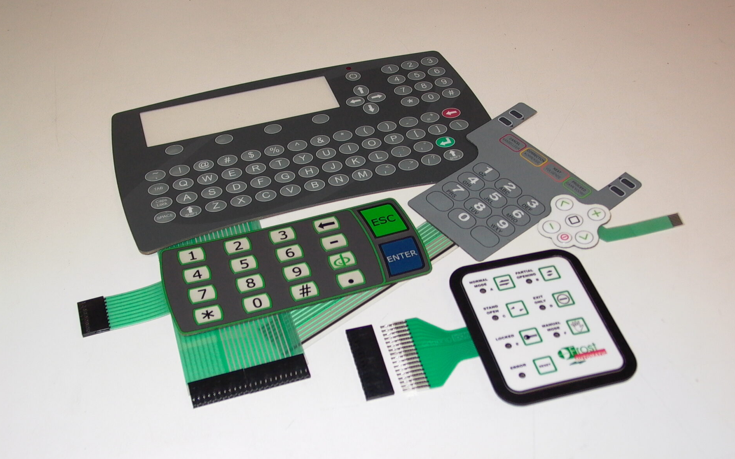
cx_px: 369
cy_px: 233
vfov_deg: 31.3
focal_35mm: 41
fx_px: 821
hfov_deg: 48.2
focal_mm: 8.19
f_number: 2.13
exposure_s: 1/75.3
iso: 100
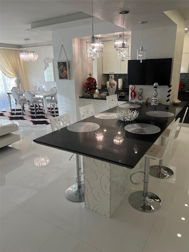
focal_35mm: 26
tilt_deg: -16.8
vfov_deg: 67.3
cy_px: 126
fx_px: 189
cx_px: 94
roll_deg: +2.5
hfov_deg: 53.1
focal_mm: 5.7
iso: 50
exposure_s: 1/120
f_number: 1.5
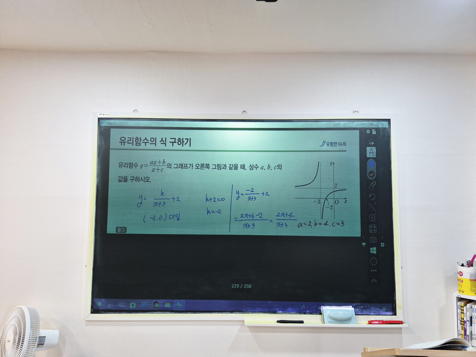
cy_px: 178
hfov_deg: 73.9
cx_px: 238
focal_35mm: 23
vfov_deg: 58.9
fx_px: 316
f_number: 1.8
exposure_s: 1/120
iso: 320
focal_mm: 5.4
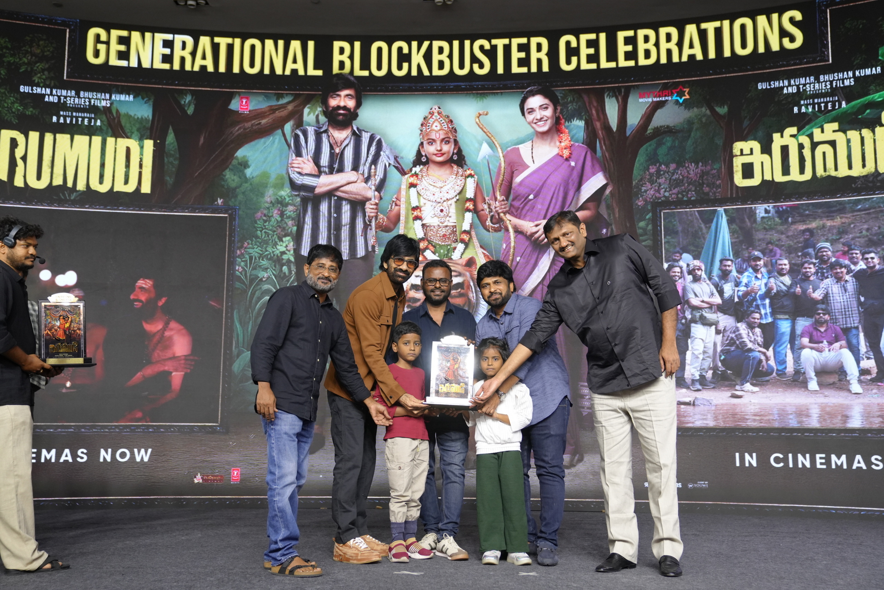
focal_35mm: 36
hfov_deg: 53.1
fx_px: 884
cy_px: 295
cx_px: 442
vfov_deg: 36.9
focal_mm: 36
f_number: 3.5
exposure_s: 1/160
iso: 1600
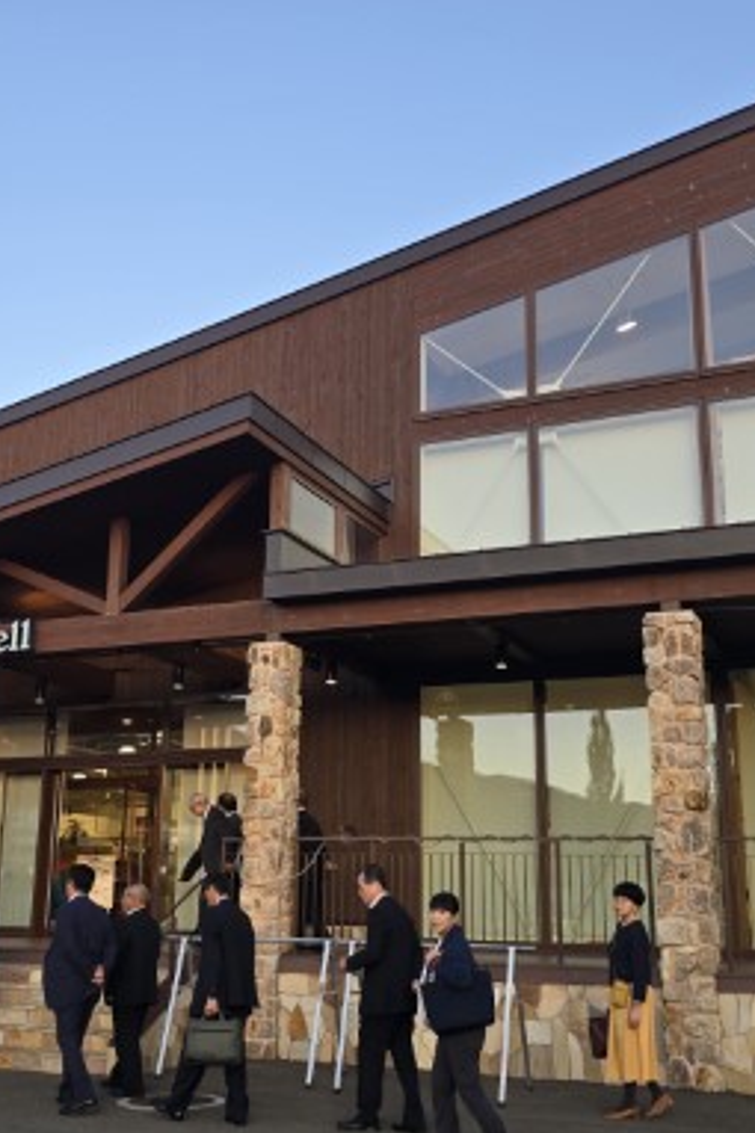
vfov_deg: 48.5
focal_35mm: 40
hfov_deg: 33.4
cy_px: 577
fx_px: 1259
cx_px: 343
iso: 40
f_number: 1.7
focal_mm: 6.3
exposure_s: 1/180
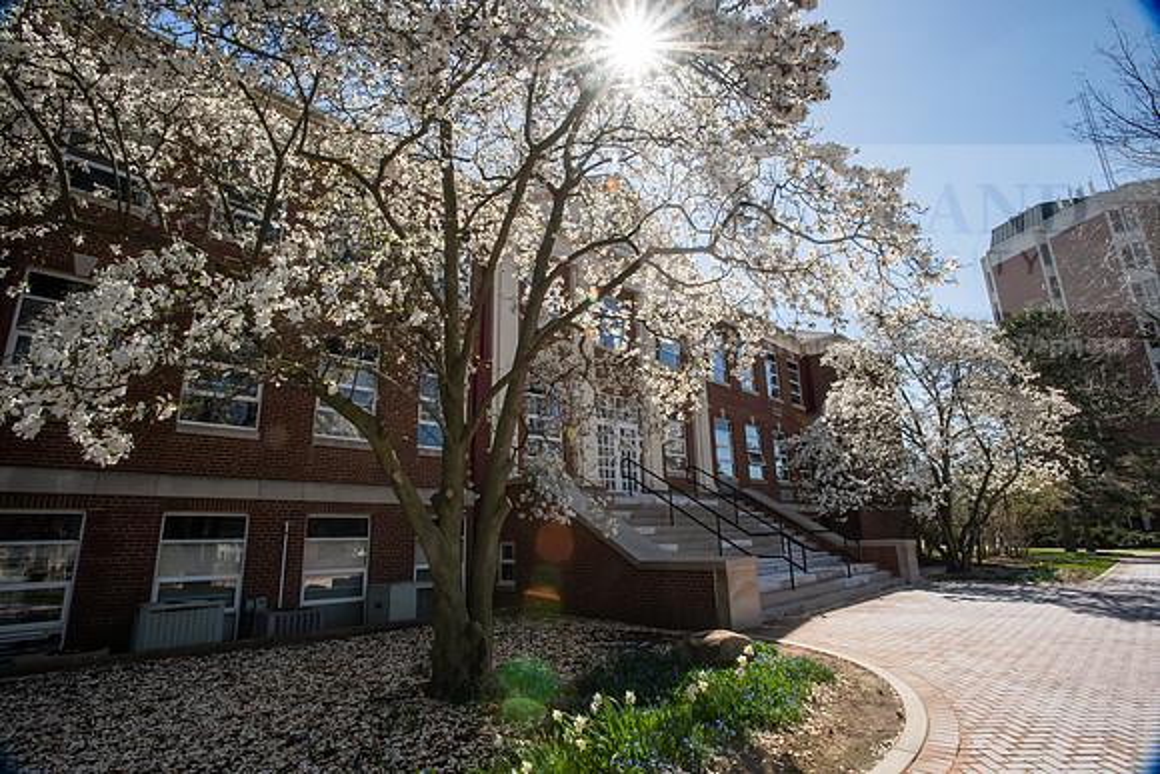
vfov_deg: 70.5
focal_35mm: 17
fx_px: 548
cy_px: 387
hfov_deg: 93.3
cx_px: 580
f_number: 22
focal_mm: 17
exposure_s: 1/60
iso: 800
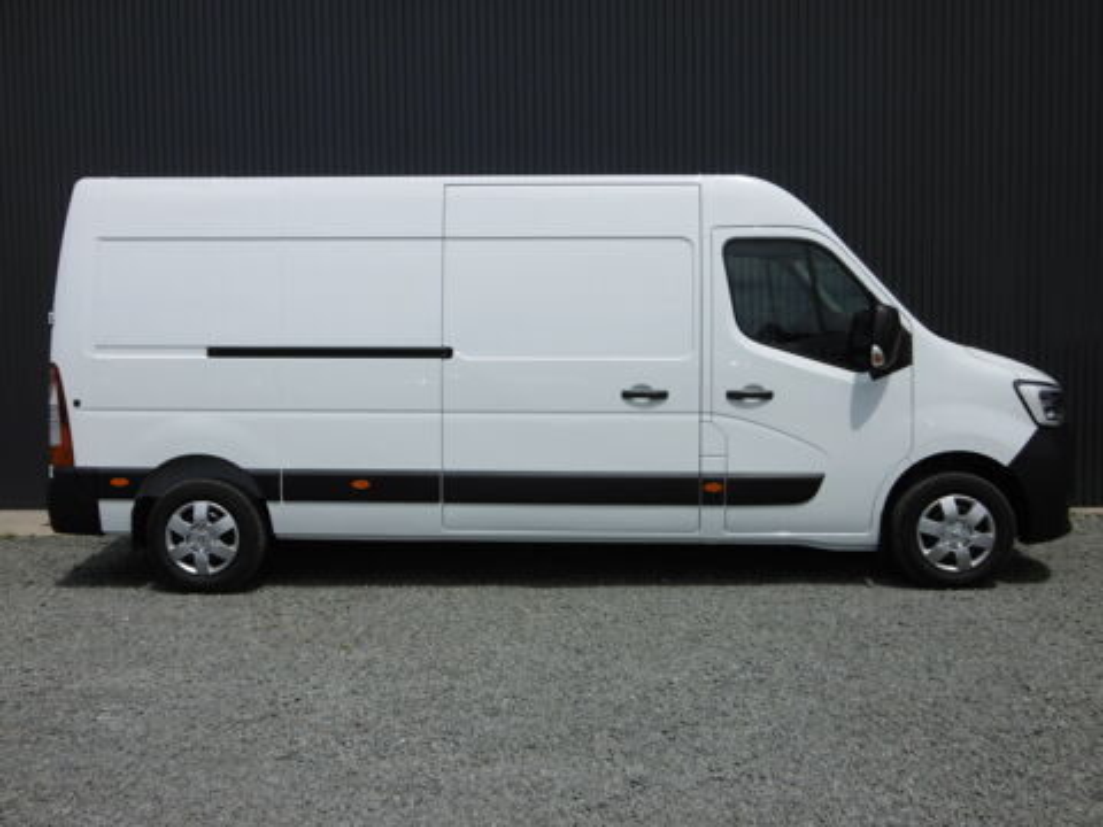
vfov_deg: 37.7
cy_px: 414
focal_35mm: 38
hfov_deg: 49.0
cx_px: 552
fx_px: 1211
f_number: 9.3
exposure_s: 1/320
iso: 100
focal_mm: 6.8
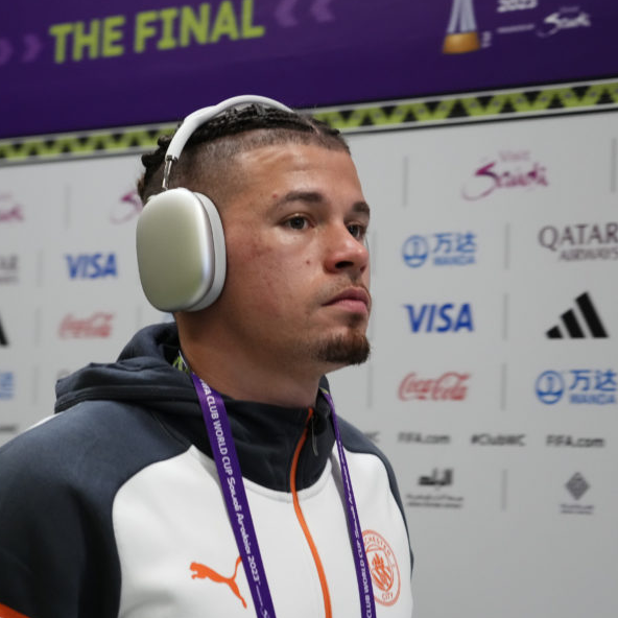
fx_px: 2080
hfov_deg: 16.9
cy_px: 326
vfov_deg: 16.9
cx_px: 293
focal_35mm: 103
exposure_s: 1/200
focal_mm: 70
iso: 3200
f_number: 4
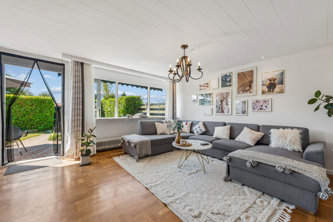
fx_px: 129
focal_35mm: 14
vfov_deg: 81.2
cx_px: 166
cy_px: 111
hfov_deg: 104.3
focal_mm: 14
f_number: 10
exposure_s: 1/40
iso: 200
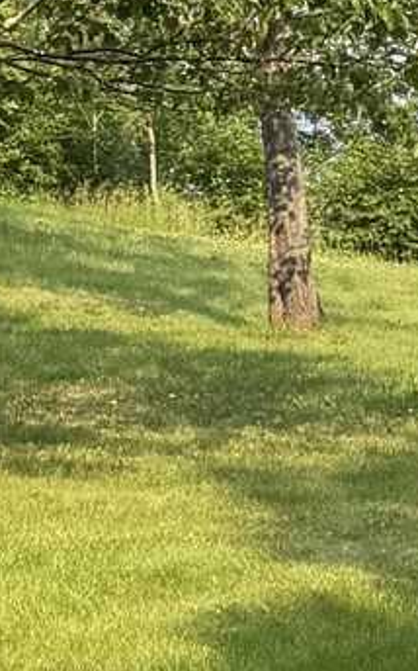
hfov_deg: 6.7
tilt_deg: -11.2
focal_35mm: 171
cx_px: 1385
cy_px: 581
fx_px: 3121
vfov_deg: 12.2
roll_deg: +0.1
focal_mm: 6.76
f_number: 1.78
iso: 80
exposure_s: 1/2299
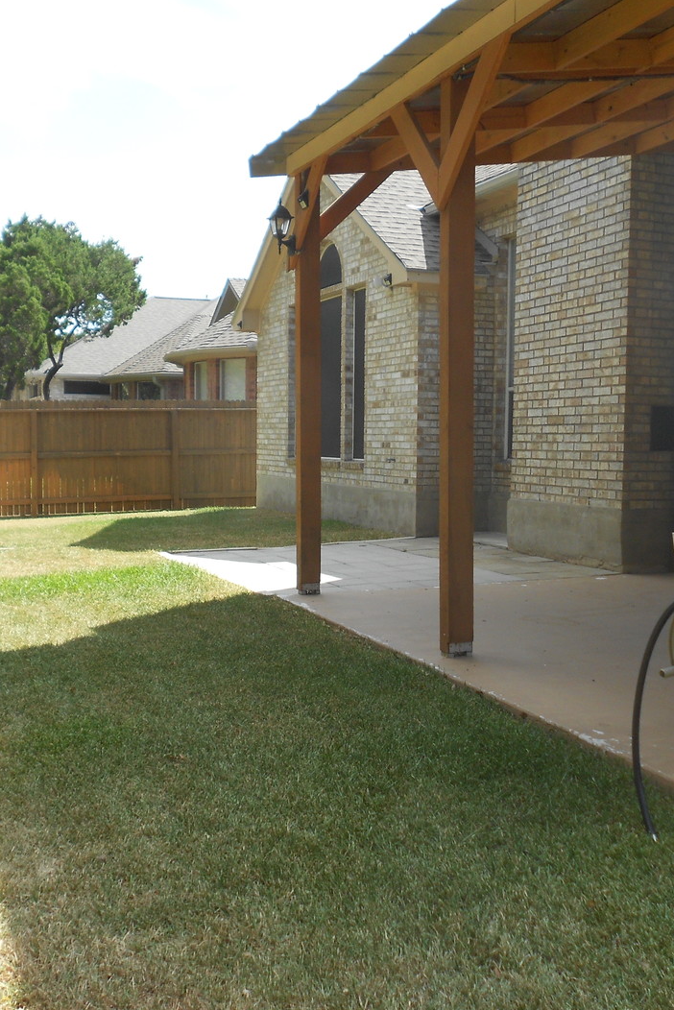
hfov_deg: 35.9
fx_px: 1038
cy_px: 499
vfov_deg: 51.9
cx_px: 306
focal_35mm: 37
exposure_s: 1/320
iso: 80
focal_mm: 4.6
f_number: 3.2
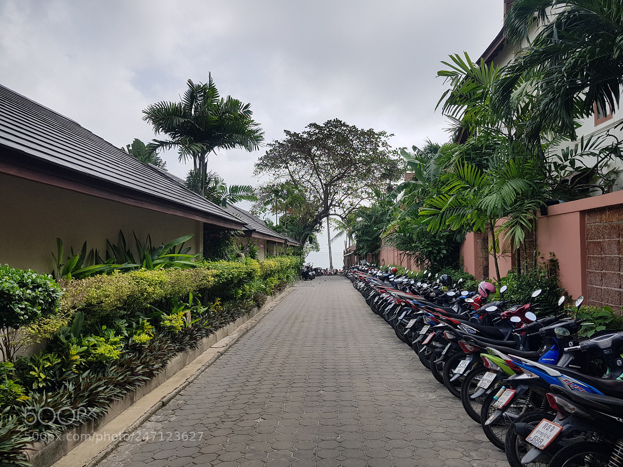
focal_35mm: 26
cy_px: 234
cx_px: 312
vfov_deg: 53.1
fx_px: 468
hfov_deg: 67.3
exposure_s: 1/2552
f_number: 1.7
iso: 40
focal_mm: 4.2
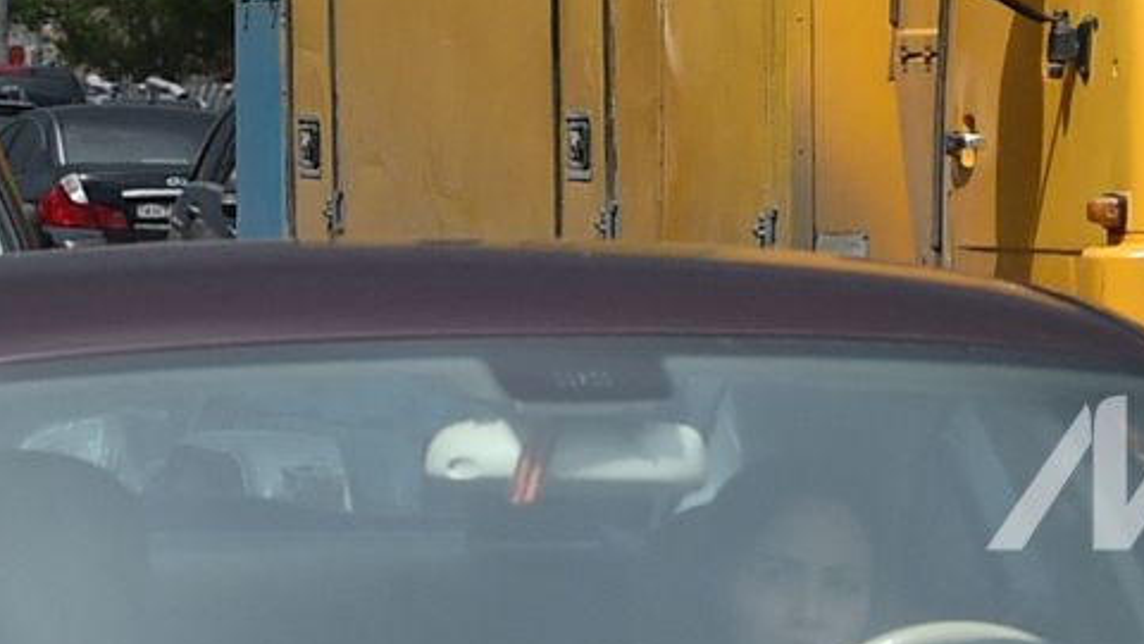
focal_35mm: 495
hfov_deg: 4.4
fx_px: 15015
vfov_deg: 2.5
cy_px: 200
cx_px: 561
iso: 640
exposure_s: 1/6400
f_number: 5.6
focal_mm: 70
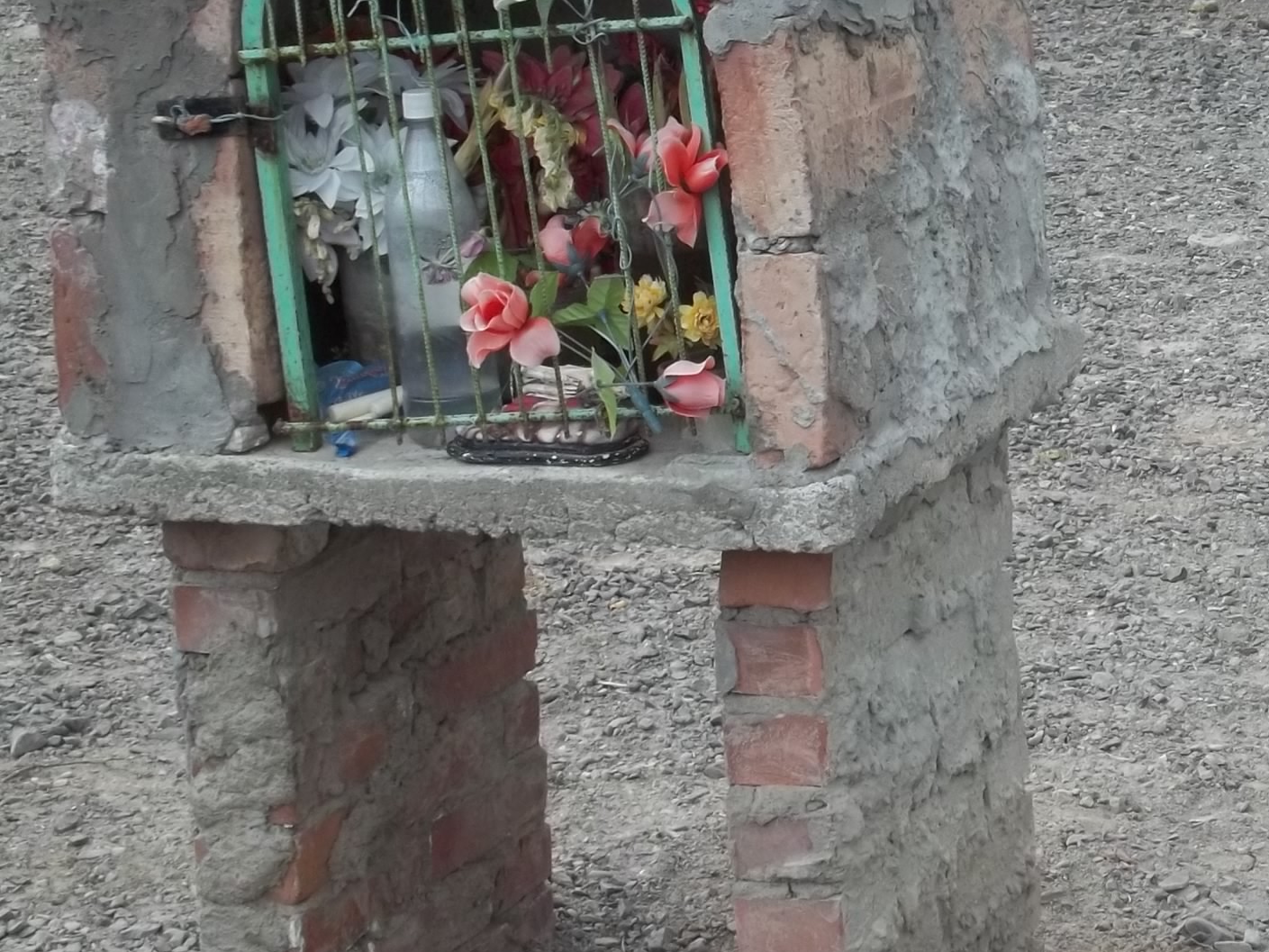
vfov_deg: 15.7
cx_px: 1268
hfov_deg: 20.2
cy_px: 251
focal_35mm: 94
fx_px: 3446
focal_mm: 8.3
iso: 64
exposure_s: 1/250
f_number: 3.7
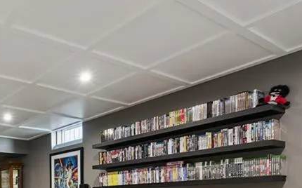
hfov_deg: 44.8
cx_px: -21
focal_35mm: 34
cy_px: 200
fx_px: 280
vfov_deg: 33.2
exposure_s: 1/2.5
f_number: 8
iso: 200
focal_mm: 14
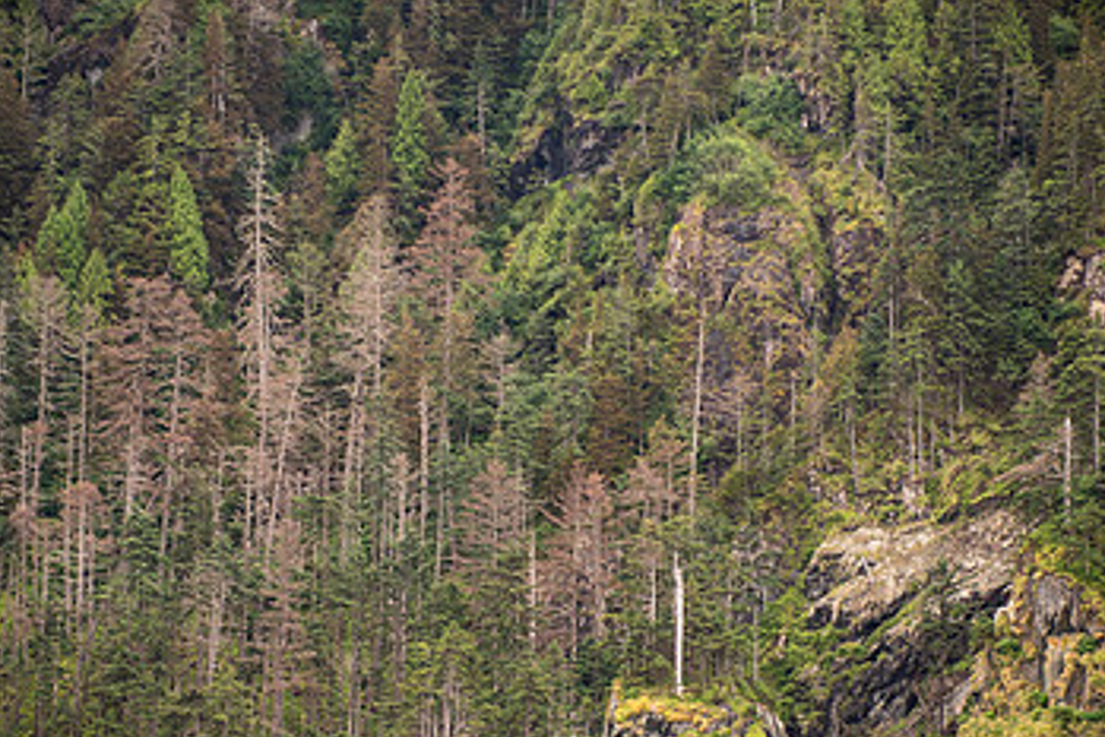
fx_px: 3992
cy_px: 449
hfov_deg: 15.8
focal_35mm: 130
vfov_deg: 10.6
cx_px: 637
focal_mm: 70
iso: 100
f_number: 2.8
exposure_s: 1/1000
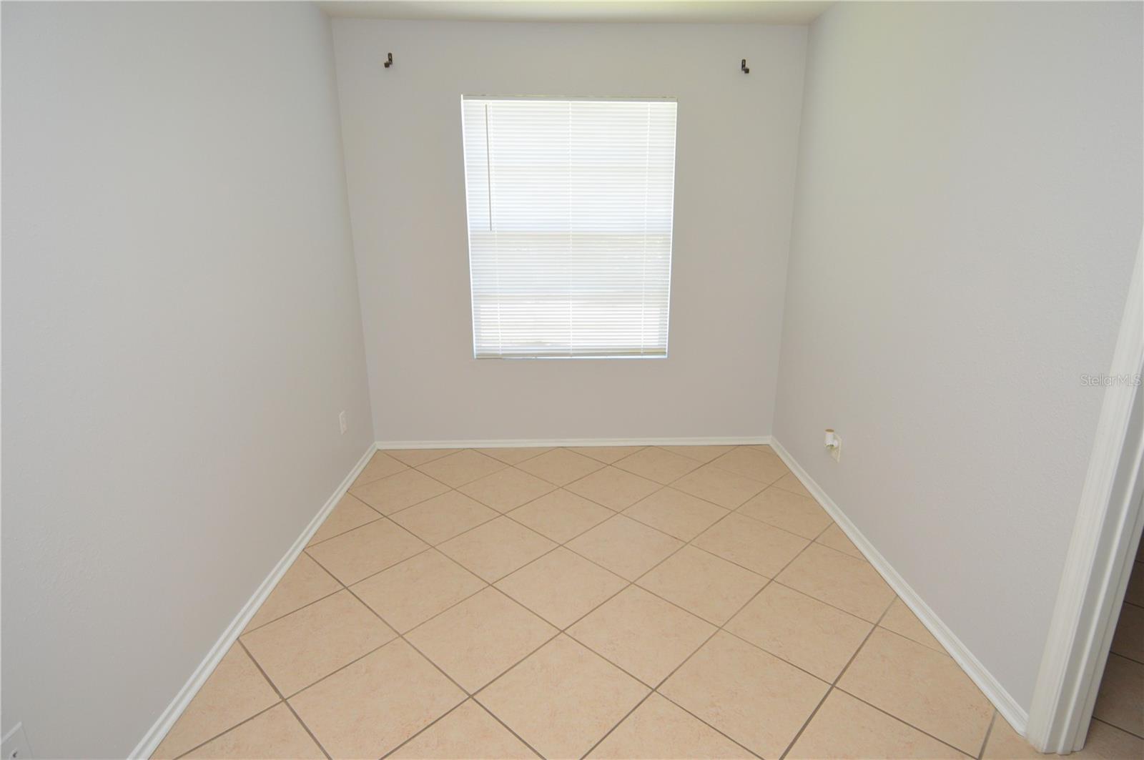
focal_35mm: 18
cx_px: 572
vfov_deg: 67.3
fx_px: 571
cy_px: 380
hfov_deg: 90.1
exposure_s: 1/60
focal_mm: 12
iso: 500
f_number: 4
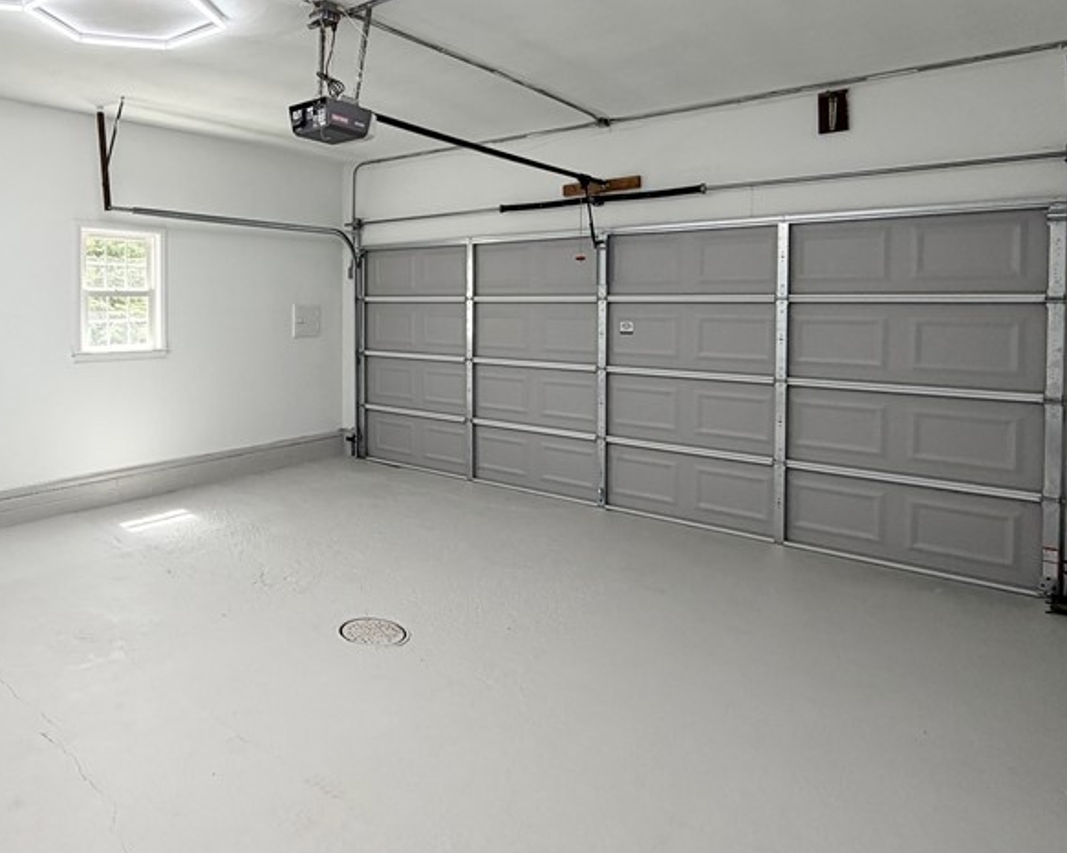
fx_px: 758
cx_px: 284
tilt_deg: -1.7
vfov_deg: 58.0
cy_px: 319
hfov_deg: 66.5
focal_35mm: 24
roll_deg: +0.0
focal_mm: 2.22
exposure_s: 1/120
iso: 80
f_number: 2.2
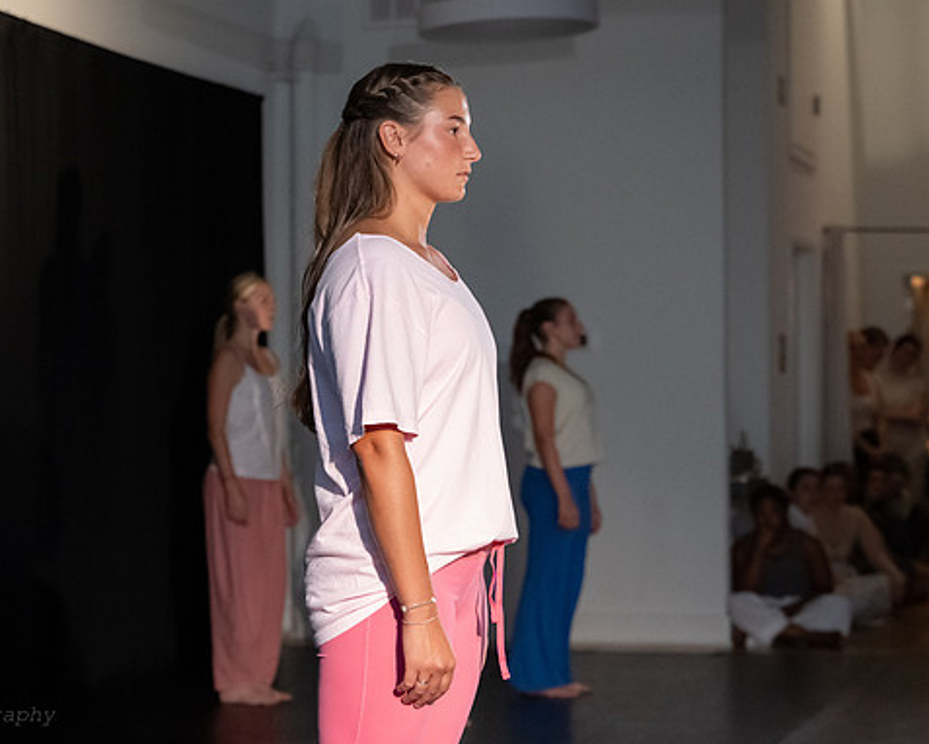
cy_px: 368
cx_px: 454
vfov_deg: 15.9
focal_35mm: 97
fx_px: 2668
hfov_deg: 19.8
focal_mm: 75
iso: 6400
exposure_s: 1/400
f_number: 4
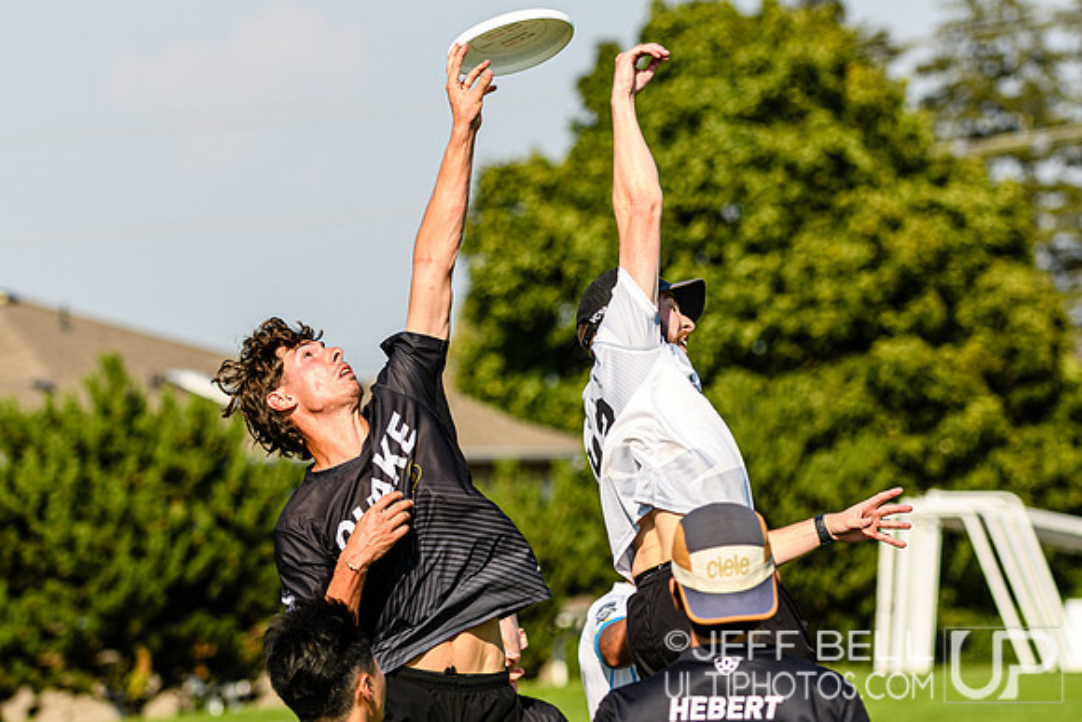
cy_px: 324
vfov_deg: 6.6
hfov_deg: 9.8
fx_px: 6304
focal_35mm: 210
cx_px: 633
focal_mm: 110
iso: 100
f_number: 3.2
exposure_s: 1/1250
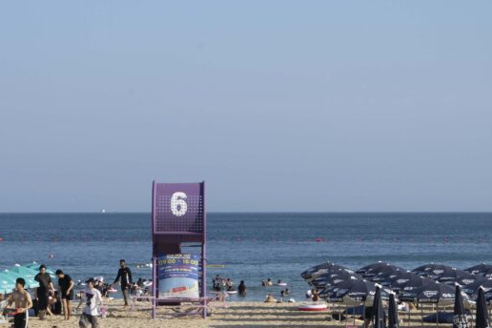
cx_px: 185
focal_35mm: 119
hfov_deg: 17.2
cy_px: 158
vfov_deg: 11.5
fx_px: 1626
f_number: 11
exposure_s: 1/160
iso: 100
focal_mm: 60
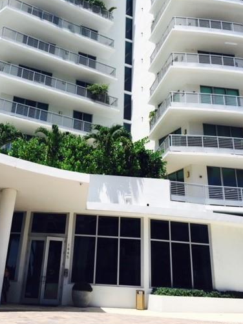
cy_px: 125
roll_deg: -2.1
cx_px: 100
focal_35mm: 37
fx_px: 347
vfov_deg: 49.8
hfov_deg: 38.5
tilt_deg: +25.8
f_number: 2.2
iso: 32
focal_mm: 4.15
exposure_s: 1/2198
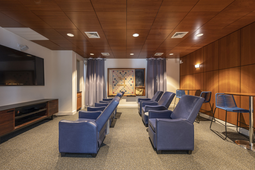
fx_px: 99
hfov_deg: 104.3
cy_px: 85
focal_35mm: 14
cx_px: 128
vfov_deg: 81.1
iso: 200
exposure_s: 3
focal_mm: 14
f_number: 8
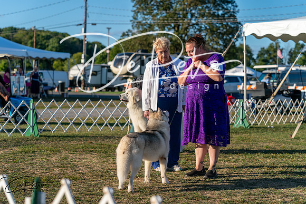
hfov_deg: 24.2
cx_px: 153
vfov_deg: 16.3
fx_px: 714
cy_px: 102
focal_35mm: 84
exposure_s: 1/1250
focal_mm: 84
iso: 200
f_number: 4.5
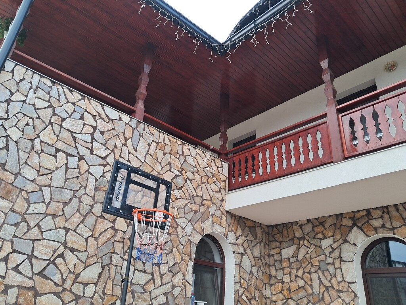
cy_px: 152
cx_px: 203
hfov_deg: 65.3
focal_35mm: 27
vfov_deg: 51.4
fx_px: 317
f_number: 1.8
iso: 50
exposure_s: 1/30
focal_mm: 4
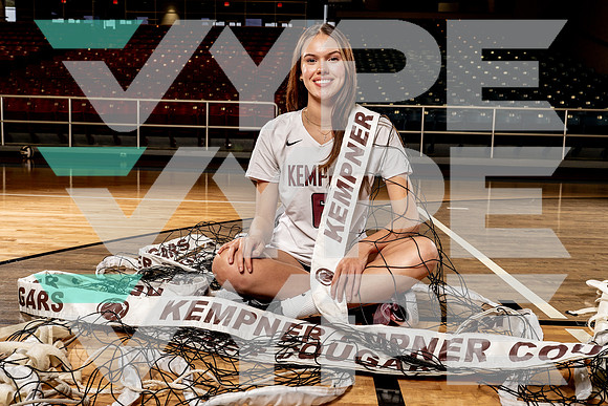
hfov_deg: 54.9
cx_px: 298
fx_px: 585
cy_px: 199
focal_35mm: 35
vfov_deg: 38.3
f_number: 7.1
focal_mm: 34
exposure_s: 1/250
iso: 640
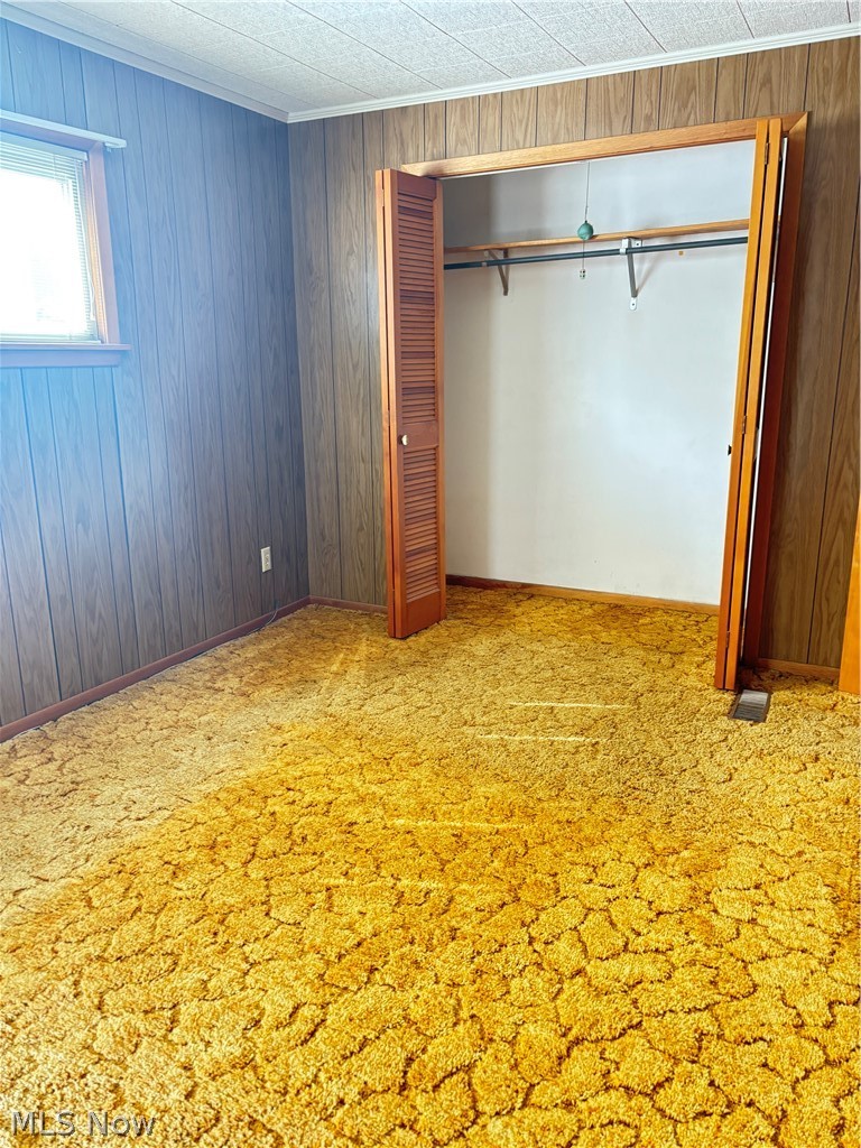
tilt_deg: -15.6
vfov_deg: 67.3
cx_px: 430
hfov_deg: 53.1
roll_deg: +0.4
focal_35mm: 26
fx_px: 862
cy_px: 574
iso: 320
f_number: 1.6
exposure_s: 1/60
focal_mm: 5.96
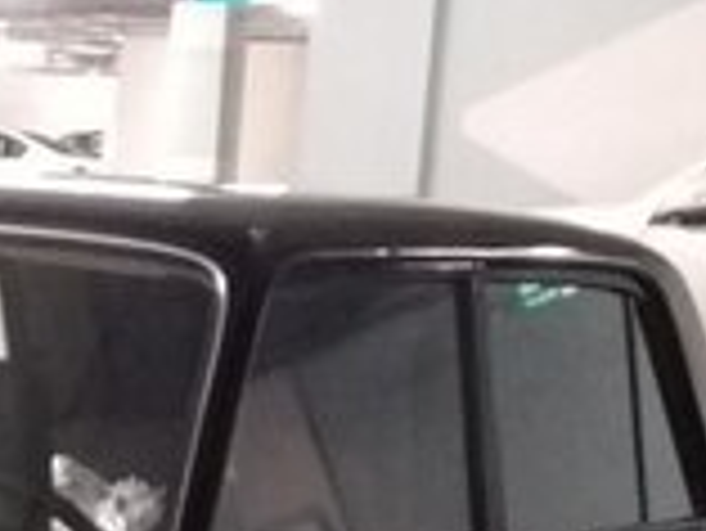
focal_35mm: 130
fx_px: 2653
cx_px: -112
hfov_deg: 14.7
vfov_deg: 10.6
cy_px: 1024
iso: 500
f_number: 2.2
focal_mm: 3.3
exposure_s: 1/17
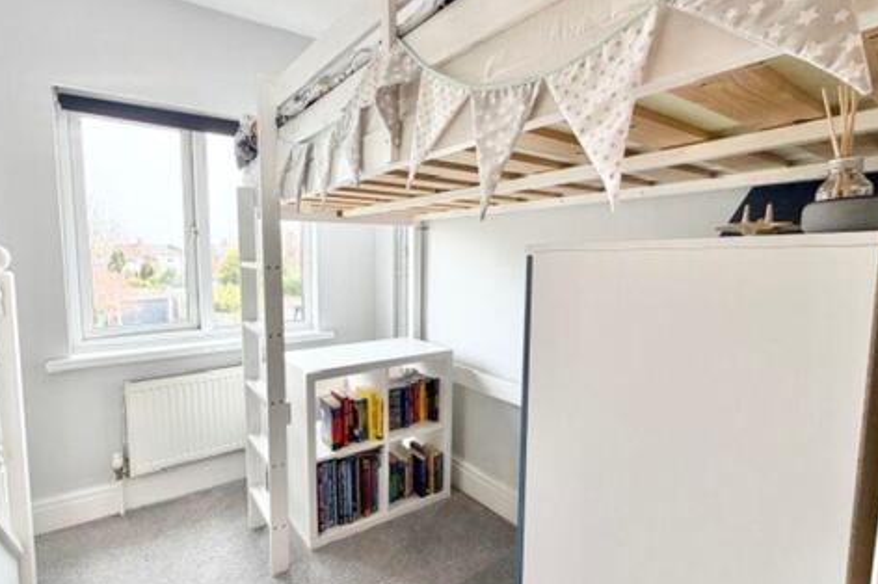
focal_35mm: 18
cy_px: 299
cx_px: 397
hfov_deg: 89.8
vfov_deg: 67.3
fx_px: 439
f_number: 2.2
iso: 80
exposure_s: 1/121
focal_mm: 2.22
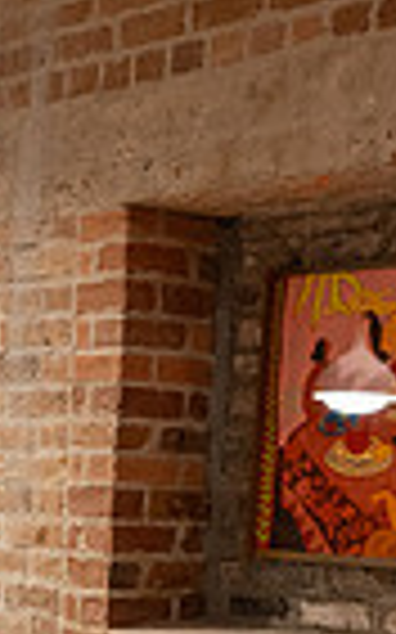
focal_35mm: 114
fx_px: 1971
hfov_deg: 11.1
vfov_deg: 17.5
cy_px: 755
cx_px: -148
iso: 800
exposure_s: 1/40
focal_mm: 35
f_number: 4
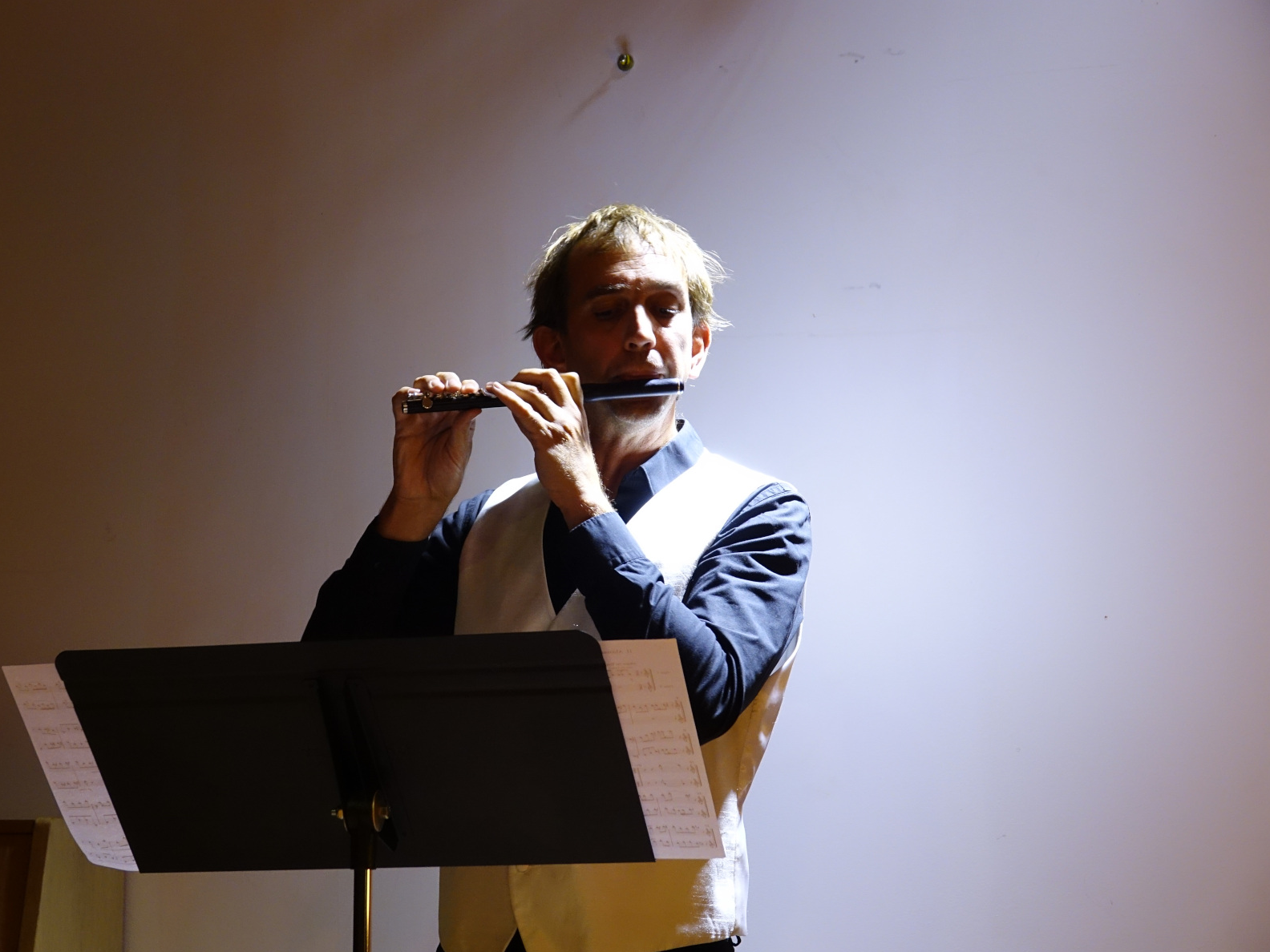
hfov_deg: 18.5
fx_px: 3889
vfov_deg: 14.0
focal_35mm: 106
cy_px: 480
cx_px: 552
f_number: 3.5
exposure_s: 1/25
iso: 800
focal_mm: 35.68
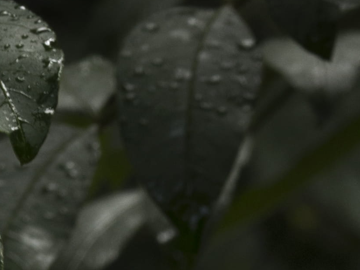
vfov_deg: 4.7
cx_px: 414
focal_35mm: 314
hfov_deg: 6.3
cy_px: 489
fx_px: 3266
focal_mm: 25
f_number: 4
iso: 100
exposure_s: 1/10
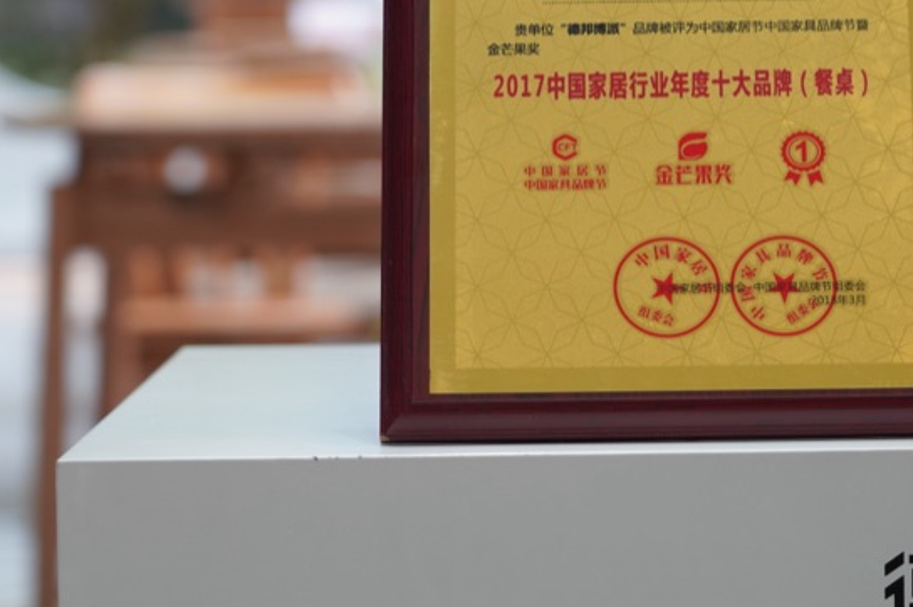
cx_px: 621
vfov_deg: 8.1
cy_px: 121
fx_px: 4309
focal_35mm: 170
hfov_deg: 12.1
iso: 640
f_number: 4
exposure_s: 1/80
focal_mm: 77
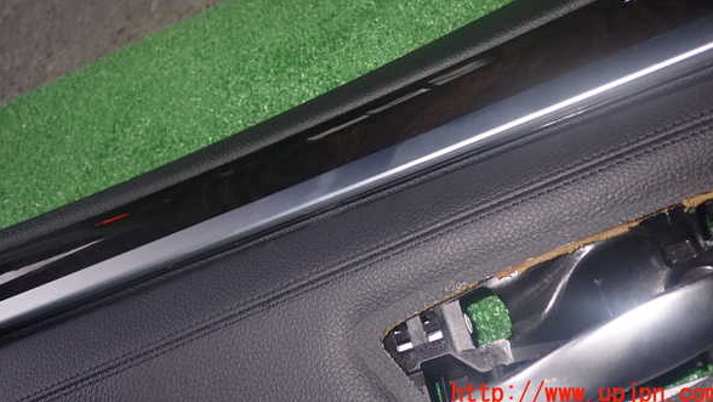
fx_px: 756
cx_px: 361
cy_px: 136
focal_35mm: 40
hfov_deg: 50.5
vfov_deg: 29.5
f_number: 7.1
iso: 200
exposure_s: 1/40
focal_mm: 6.37
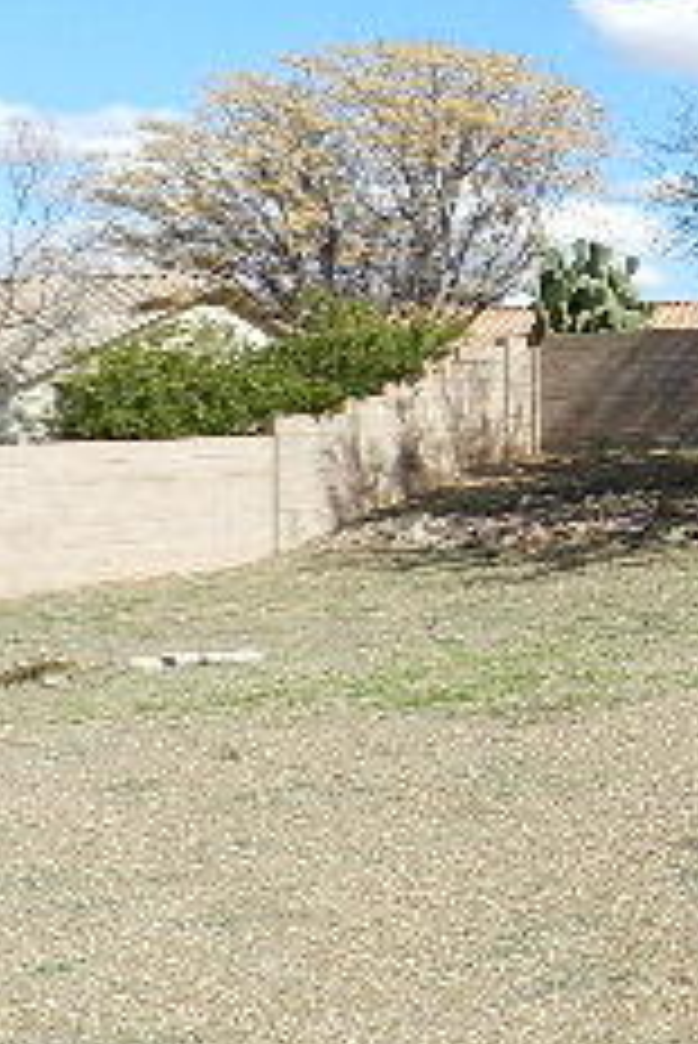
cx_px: 1432
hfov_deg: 15.8
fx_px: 1916
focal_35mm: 66
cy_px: 302
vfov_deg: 30.1
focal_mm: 4
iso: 160
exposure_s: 1/1000
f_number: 4
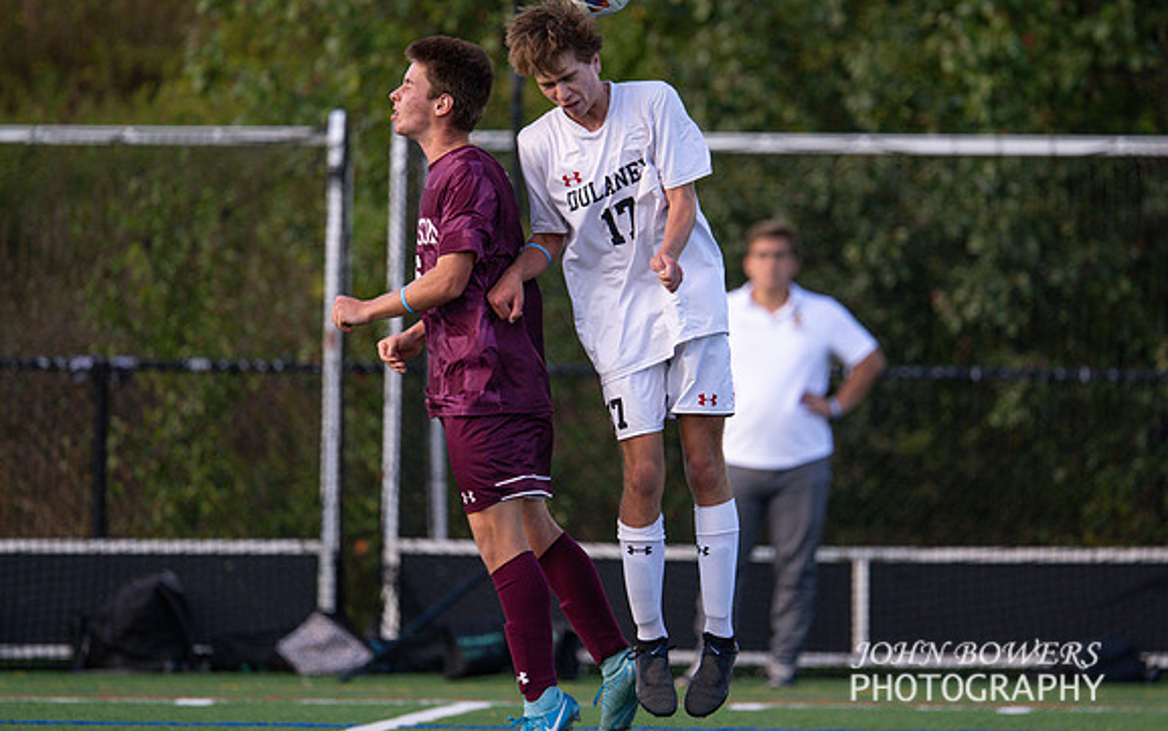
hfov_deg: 4.0
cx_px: 650
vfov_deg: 2.5
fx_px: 16812
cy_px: 313
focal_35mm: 528
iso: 1600
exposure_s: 1/2500
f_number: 4.5
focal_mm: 400
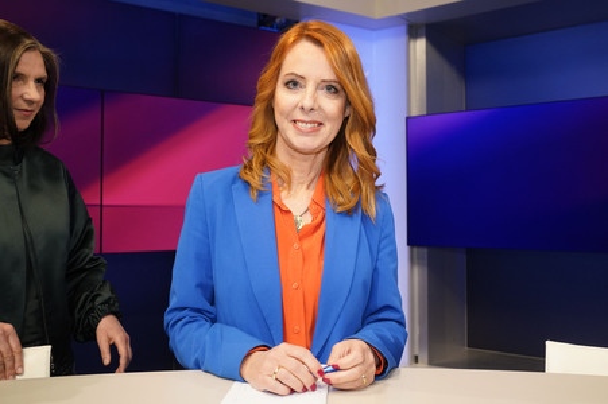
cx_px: 304
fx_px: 506
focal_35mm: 30
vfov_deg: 43.5
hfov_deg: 62.0
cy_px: 202
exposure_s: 1/125
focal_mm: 30
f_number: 5
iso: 2000
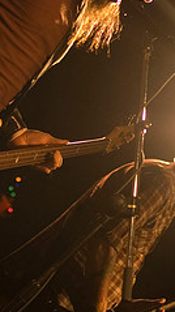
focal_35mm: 142
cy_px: 149
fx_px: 1174
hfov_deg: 8.5
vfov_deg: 15.1
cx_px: 109
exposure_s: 1/100
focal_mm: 48
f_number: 2.8
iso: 800
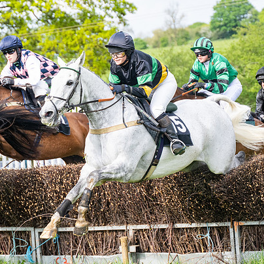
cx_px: 160
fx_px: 1872
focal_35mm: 217
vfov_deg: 8.1
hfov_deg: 8.1
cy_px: 124
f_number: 4
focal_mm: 98
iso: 400
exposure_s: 1/1600
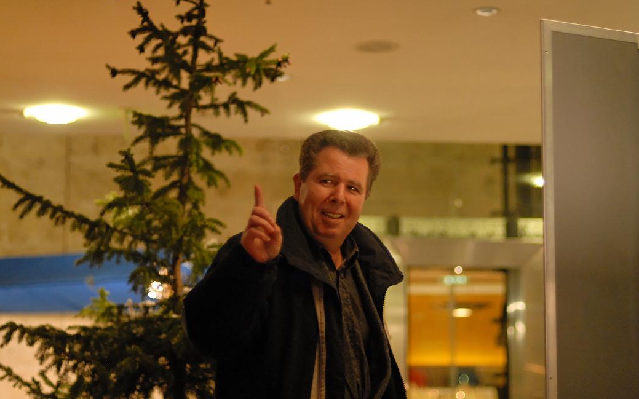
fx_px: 1341
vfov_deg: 16.9
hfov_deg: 26.8
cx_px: 320
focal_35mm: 77
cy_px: 201
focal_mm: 50
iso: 800
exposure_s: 1/60
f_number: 1.4
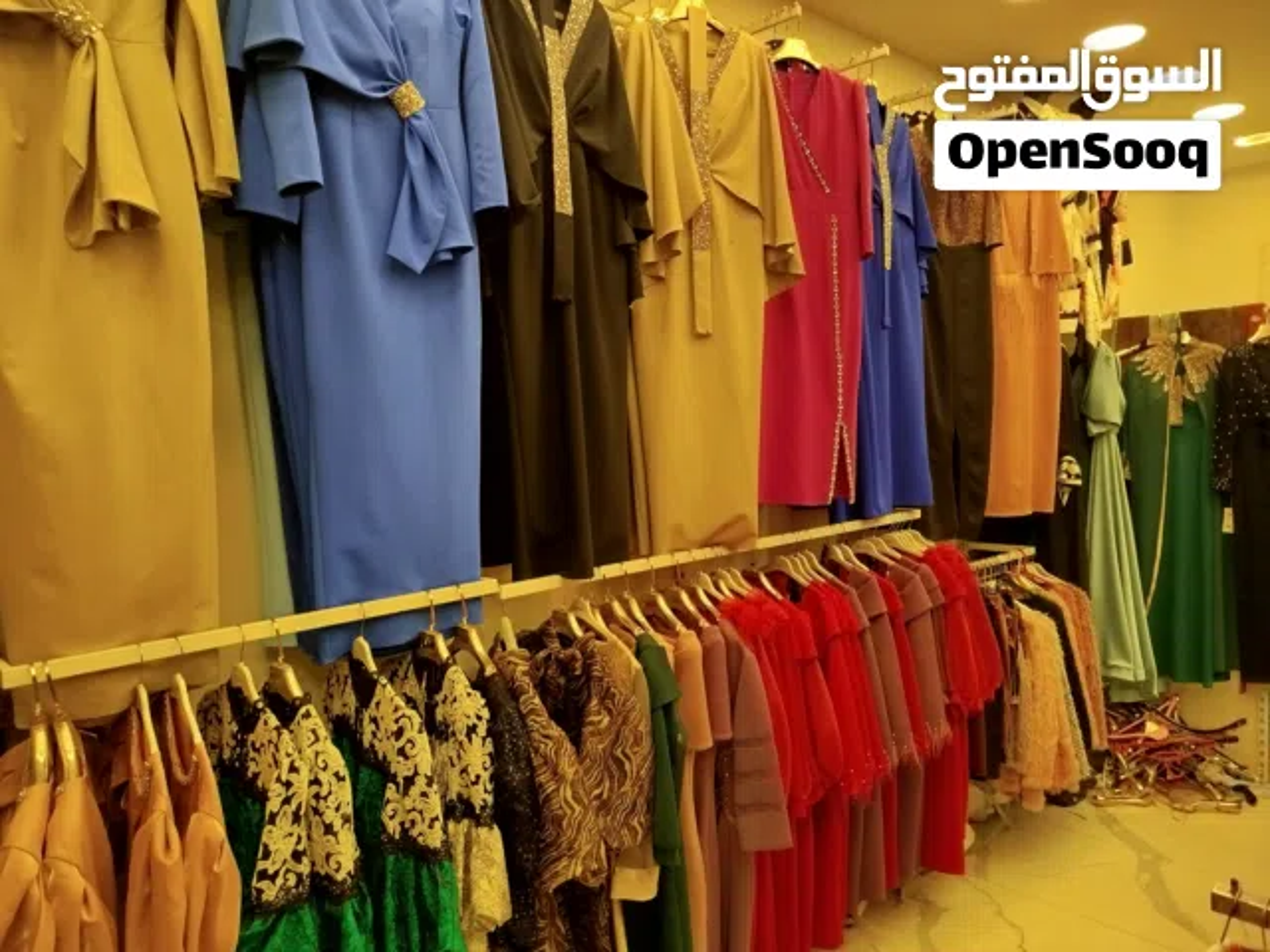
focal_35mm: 24
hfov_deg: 71.6
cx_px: 635
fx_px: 881
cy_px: 476
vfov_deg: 56.8
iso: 100
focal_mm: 5.31
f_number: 1.7
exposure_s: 1/50
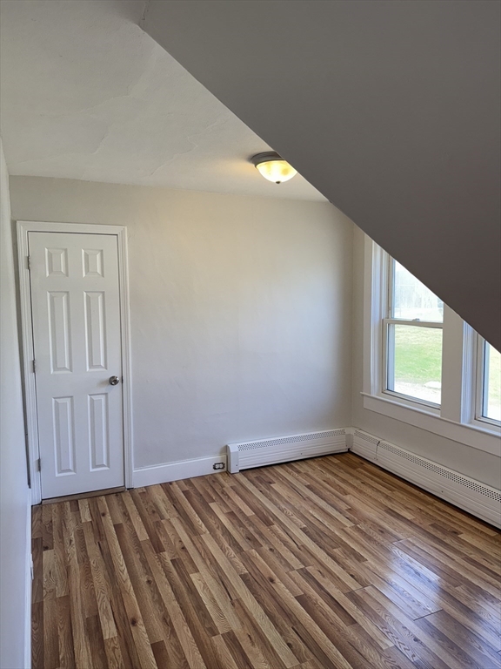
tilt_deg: -5.8
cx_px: 250
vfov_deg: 71.6
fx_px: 463
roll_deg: +0.4
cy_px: 334
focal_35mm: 24
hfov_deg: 56.8
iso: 100
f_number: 1.78
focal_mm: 6.76
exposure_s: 1/305
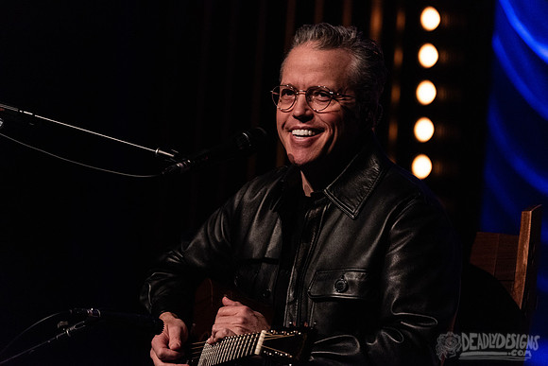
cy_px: 183
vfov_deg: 4.3
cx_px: 274
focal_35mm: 320
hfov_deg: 6.4
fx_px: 4872
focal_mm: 320
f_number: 5.6
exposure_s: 1/125
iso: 2500
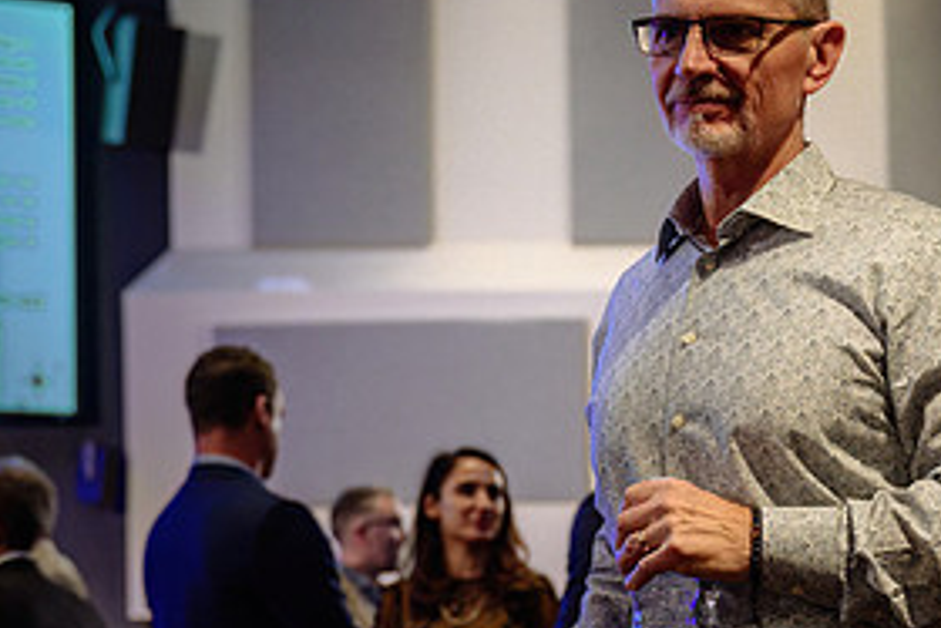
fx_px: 2537
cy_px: 549
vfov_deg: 14.0
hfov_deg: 21.0
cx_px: 353
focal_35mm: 97
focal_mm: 40
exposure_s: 1/80
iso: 1600
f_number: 2.8
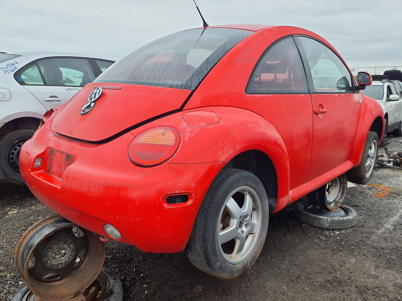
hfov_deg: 65.3
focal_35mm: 27
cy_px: 150
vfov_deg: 51.4
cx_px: 201
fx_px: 314
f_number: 1.9
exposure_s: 1/190
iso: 40
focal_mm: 3.58
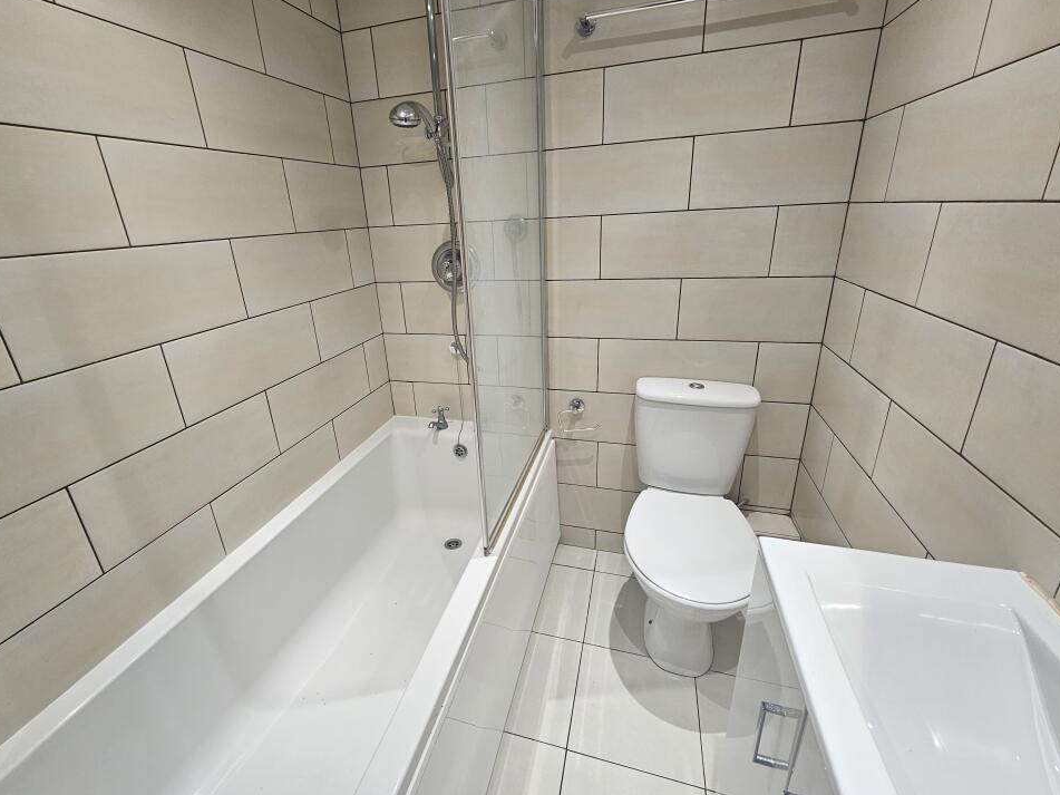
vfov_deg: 85.7
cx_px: 504
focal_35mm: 14
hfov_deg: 102.0
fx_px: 429
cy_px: 395
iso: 100
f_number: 2.2
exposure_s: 1/50
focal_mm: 2.2
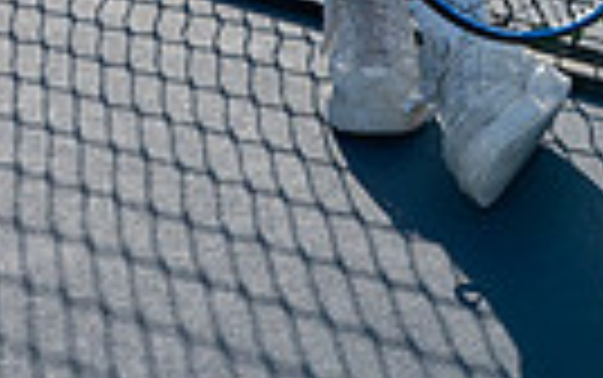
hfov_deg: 14.9
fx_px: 2303
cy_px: -626
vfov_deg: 8.4
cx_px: 324
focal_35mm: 140
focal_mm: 41
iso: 100
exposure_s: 1/250
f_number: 8
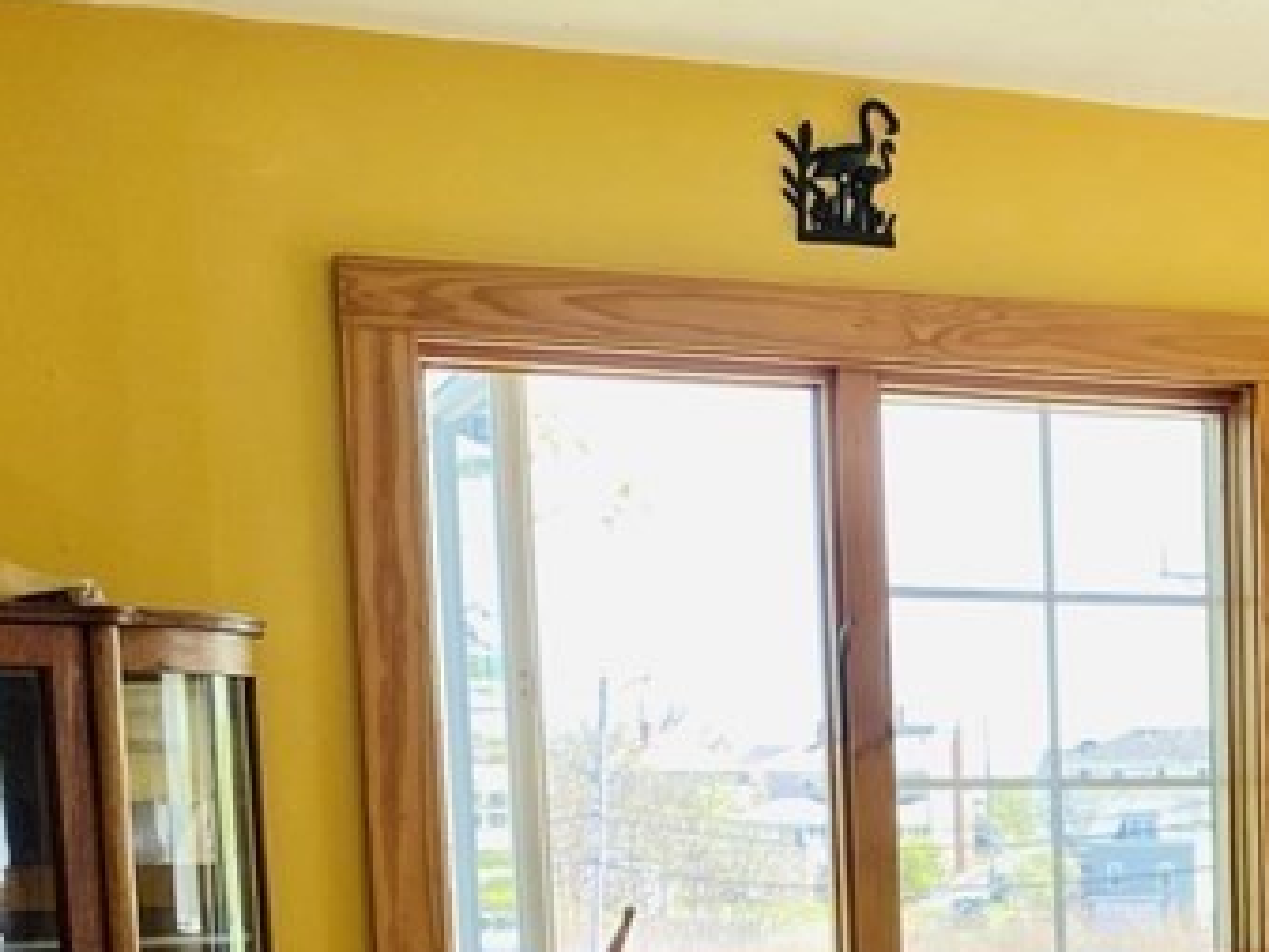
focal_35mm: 79
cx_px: 1382
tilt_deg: -7.3
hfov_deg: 23.3
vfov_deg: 17.7
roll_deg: +0.7
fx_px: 2897
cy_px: 1166
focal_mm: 4.25
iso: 50
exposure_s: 1/122
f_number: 1.8
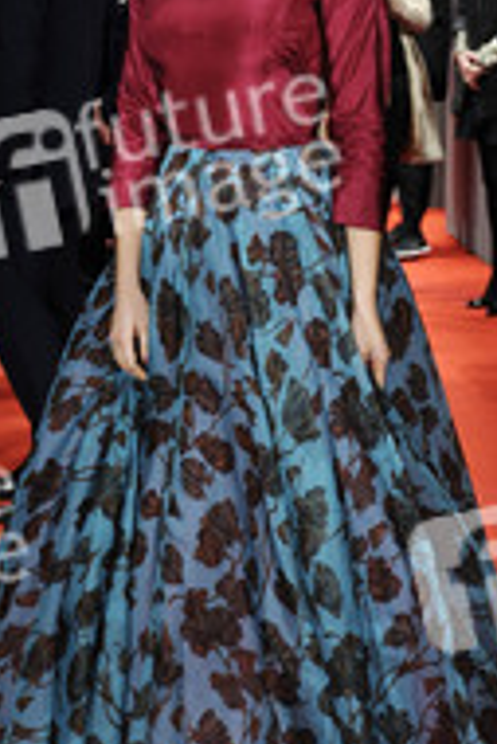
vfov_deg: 17.6
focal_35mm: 116
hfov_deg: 11.8
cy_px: 364
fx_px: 2398
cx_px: 256
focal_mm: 55
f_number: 4
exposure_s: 1/60
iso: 800
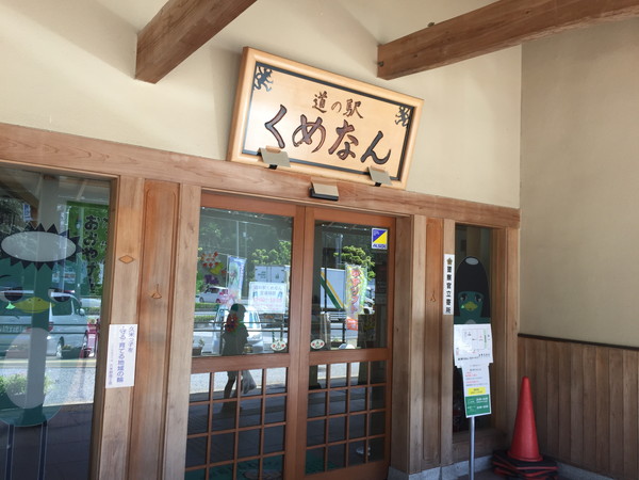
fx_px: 535
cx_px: 320
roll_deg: -3.6
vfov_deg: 48.2
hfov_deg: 61.7
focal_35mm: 29
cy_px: 240
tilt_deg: +3.4
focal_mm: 4.15
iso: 32
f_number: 2.2
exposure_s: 1/120
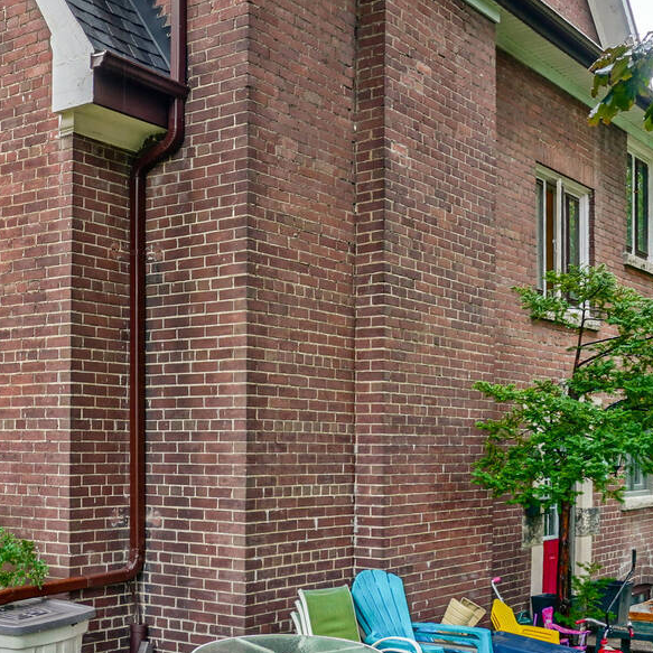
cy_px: 77
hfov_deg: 39.2
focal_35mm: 42
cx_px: 184
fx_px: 896
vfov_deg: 37.6
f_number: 7.1
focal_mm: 10
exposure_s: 1/25
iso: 200
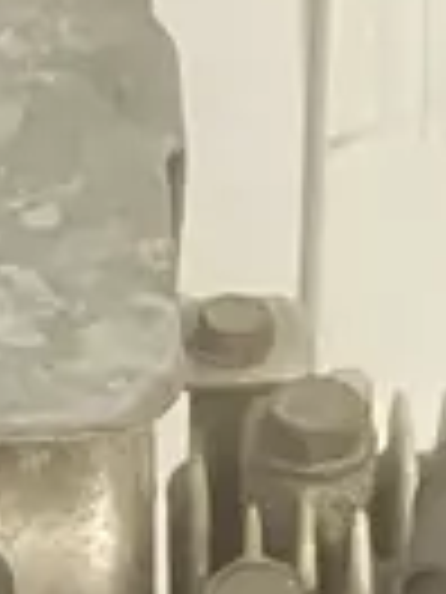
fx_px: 3728
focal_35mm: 217
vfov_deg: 8.7
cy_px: 1084
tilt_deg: -46.1
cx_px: 90
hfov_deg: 6.8
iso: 320
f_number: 1.8
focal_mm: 3.99
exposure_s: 1/50
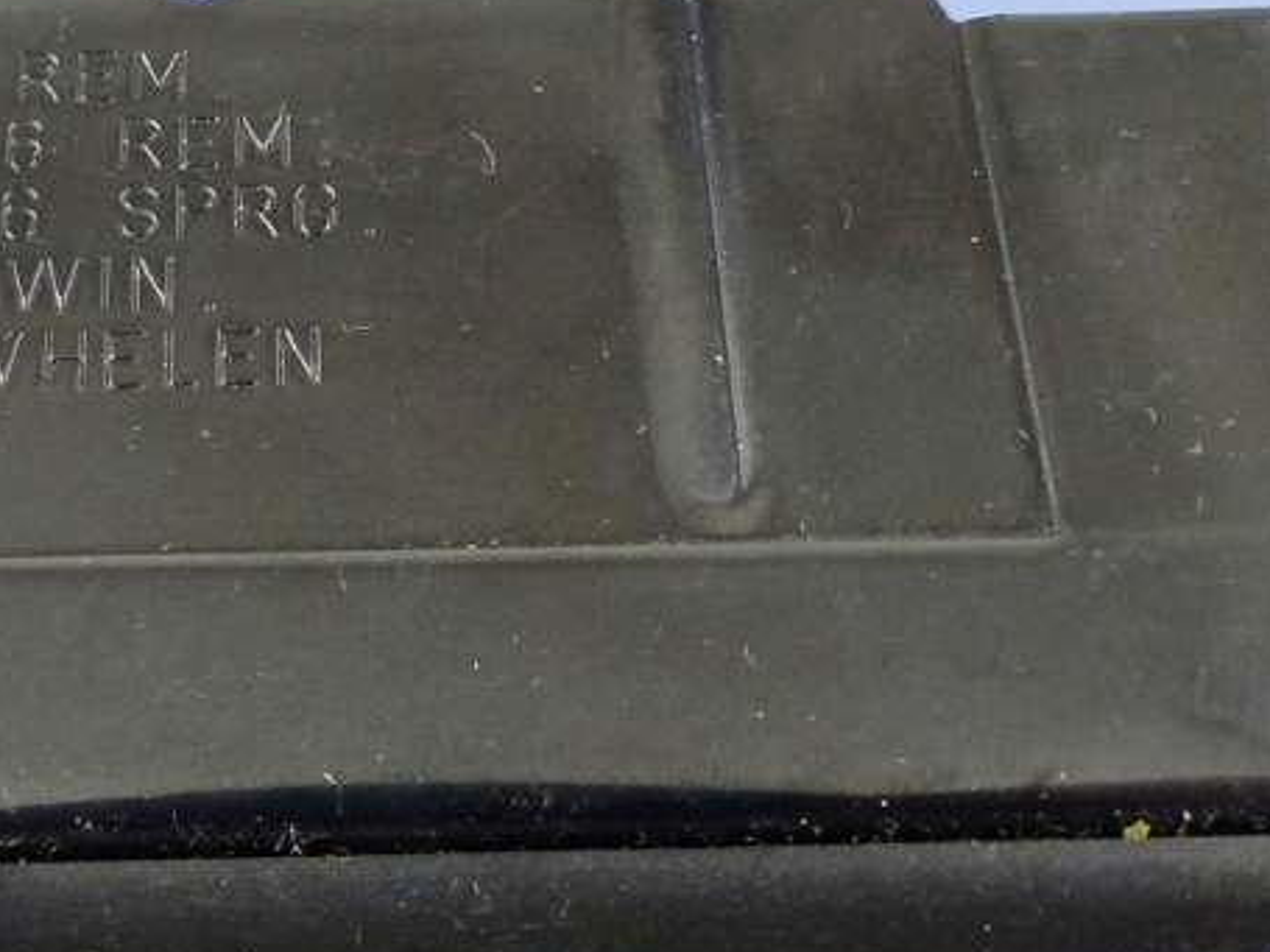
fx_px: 2017
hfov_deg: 34.4
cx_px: 357
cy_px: 427
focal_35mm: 55
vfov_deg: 26.5
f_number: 2.8
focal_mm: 4.5
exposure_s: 1/60
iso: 320
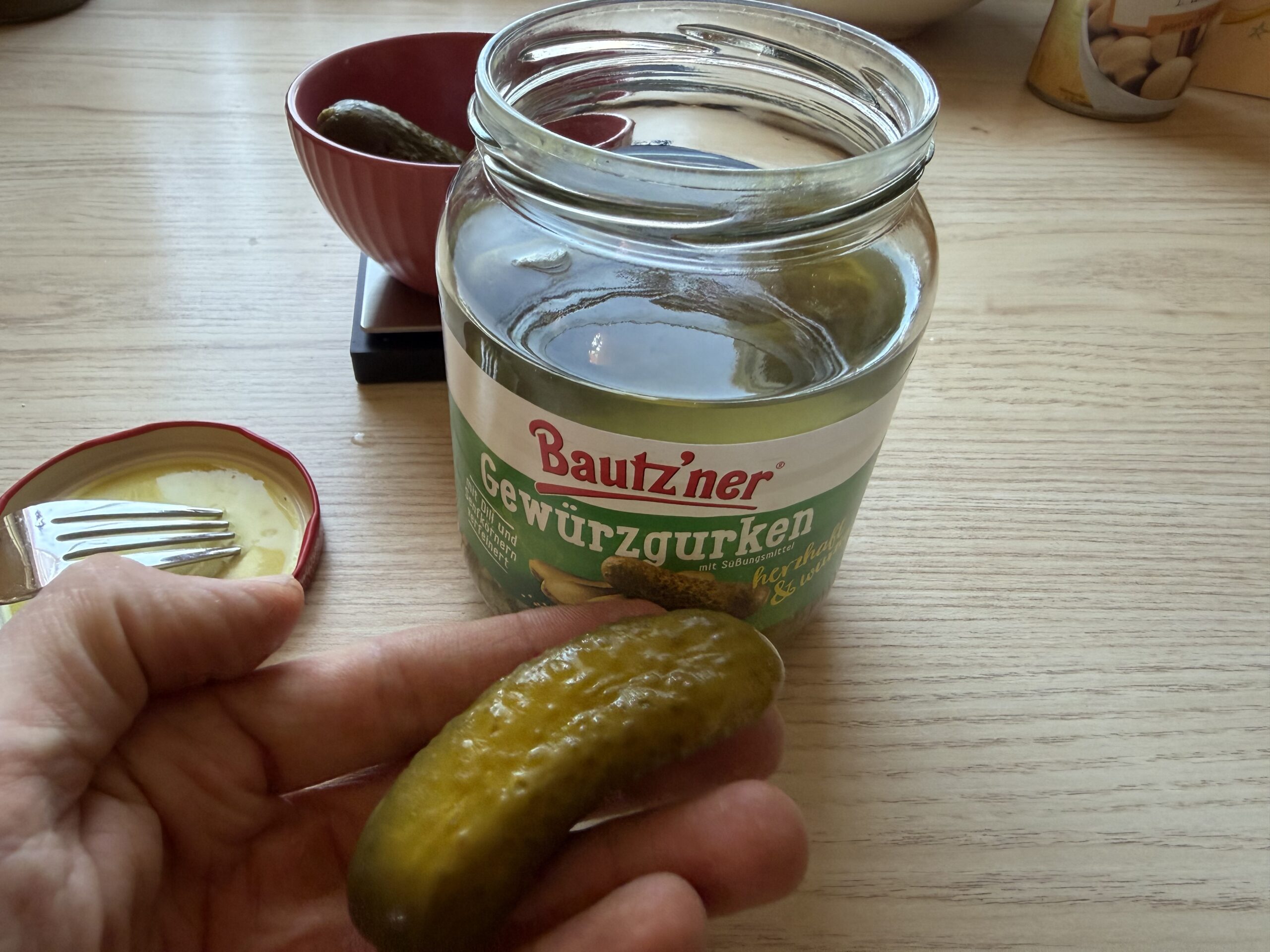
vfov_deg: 56.8
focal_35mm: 24
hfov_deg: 71.6
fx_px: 881
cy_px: 476
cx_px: 635
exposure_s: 1/121
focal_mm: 2.22
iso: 250
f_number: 2.2
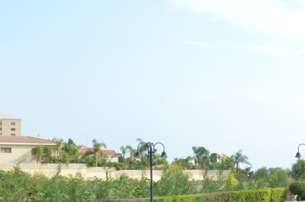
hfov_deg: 28.2
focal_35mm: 70
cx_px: 250
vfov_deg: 19.1
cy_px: 180
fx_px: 592
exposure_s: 1/60
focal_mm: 22
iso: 640
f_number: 25
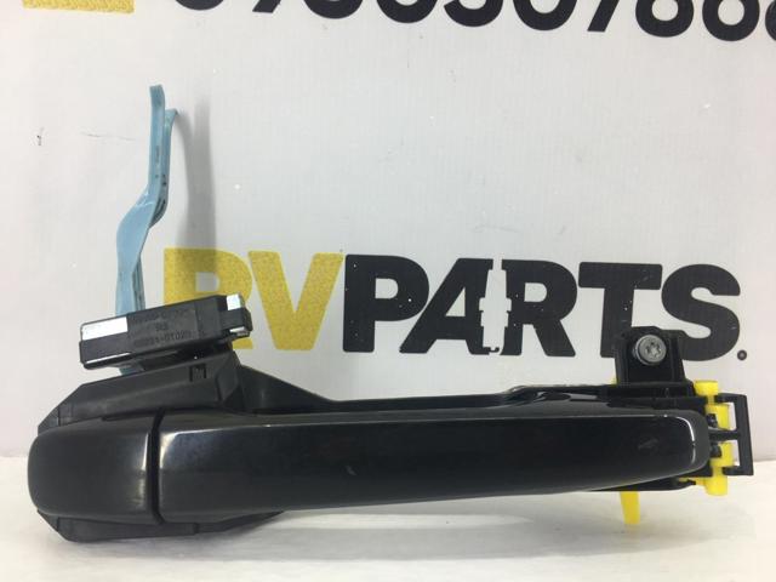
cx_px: 388
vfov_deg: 48.2
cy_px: 291
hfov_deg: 61.7
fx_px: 650
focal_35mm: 29
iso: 32
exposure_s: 1/50
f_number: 2.2
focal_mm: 4.15
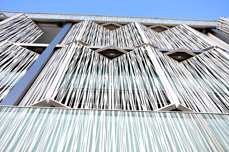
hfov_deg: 53.2
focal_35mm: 36
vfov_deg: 36.8
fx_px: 229
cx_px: 114
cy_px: 76
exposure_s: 1/60
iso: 200
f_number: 8
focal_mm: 24
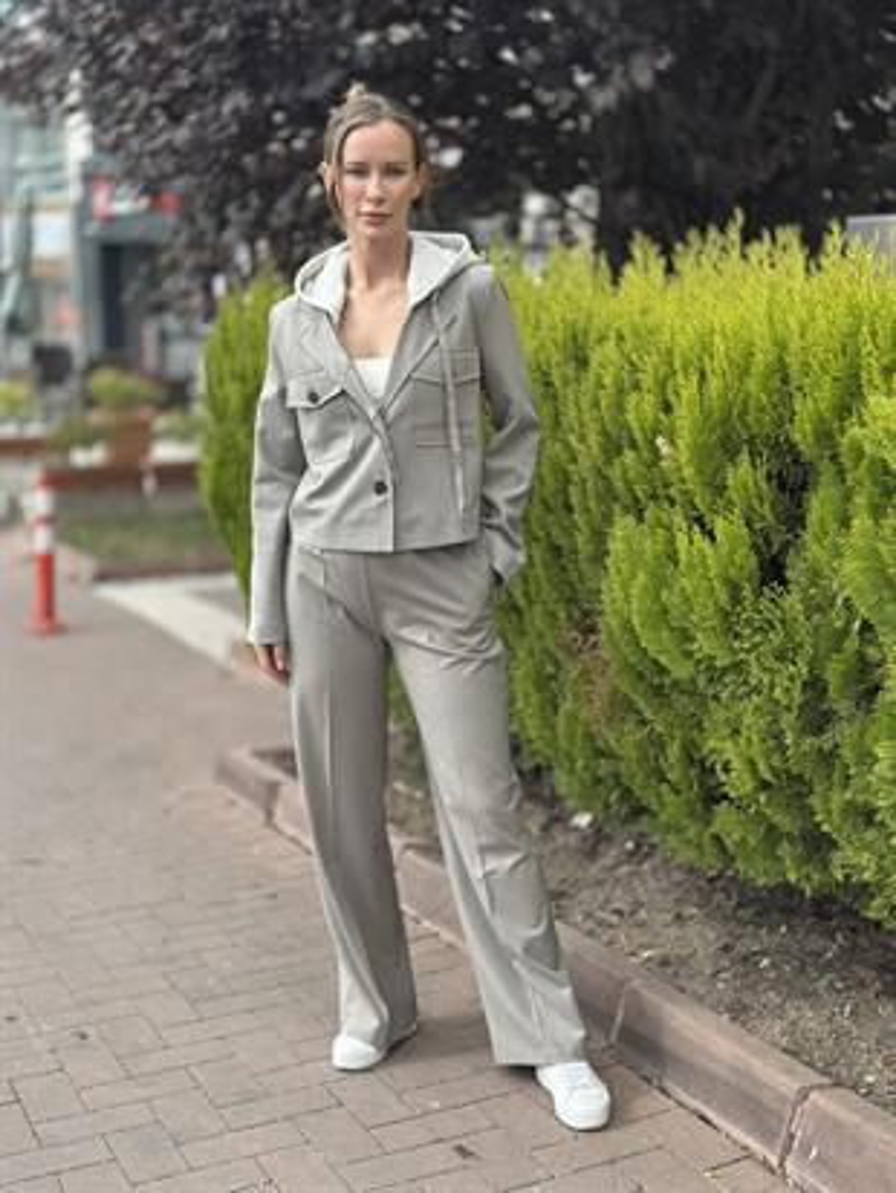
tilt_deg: -12.7
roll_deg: -0.1
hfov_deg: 30.3
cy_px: 596
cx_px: 448
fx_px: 1656
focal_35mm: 48
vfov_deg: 39.6
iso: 80
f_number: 1.78
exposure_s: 1/1242
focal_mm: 6.86
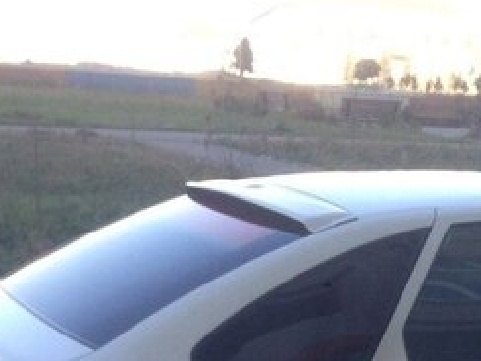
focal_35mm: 89
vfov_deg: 15.9
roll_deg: -2.5
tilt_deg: -17.2
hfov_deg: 21.2
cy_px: 440
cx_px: 493
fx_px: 1237
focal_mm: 4.12
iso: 50
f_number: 2.4
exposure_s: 1/259
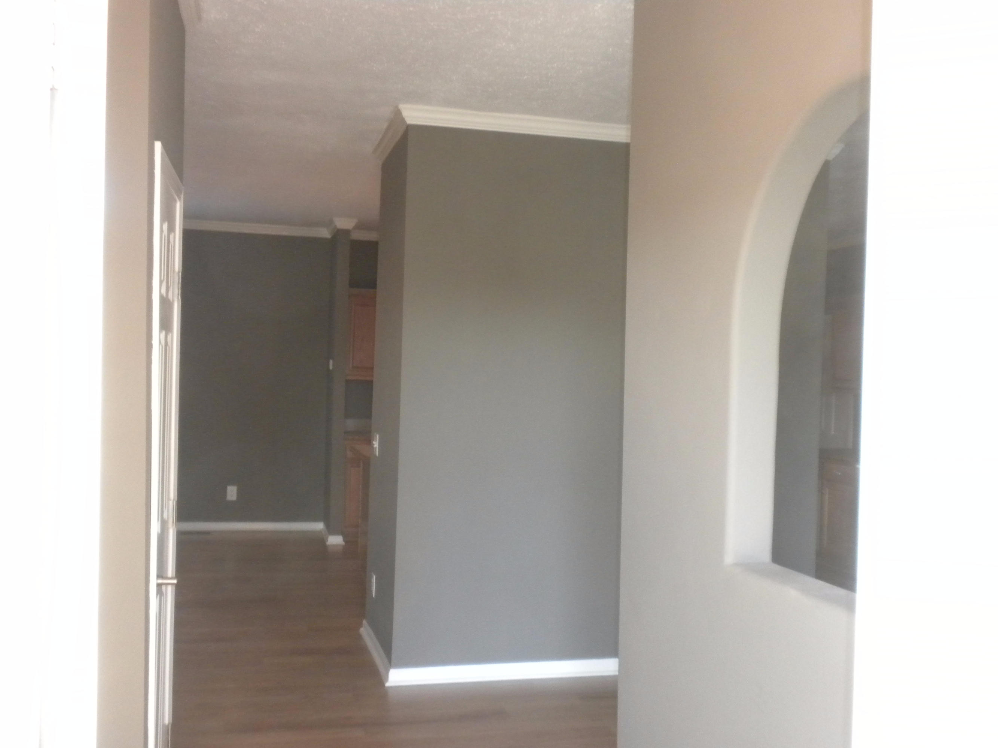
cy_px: 374
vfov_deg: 38.7
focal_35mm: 37
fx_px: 1067
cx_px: 499
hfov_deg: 50.1
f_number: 3.5
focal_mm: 6.6
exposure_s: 1/36.8
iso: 400
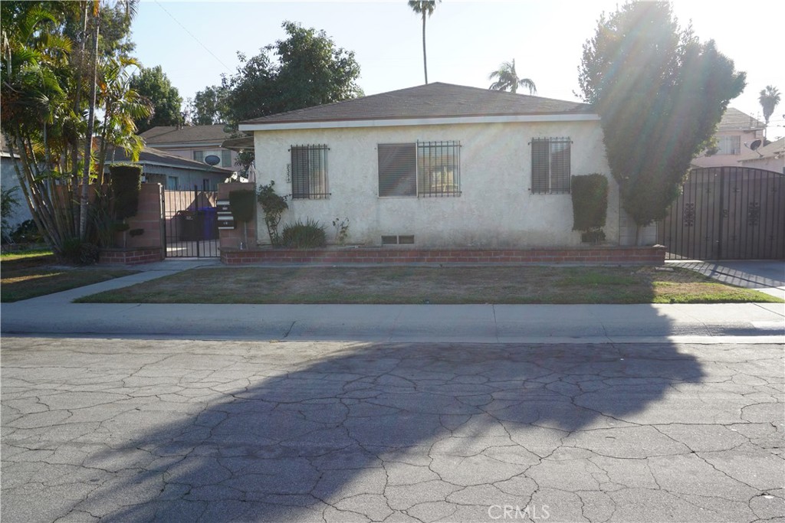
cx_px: 392
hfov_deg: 61.9
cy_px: 262
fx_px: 654
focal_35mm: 30
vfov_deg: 43.6
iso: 100
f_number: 9
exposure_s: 1/100
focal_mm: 20
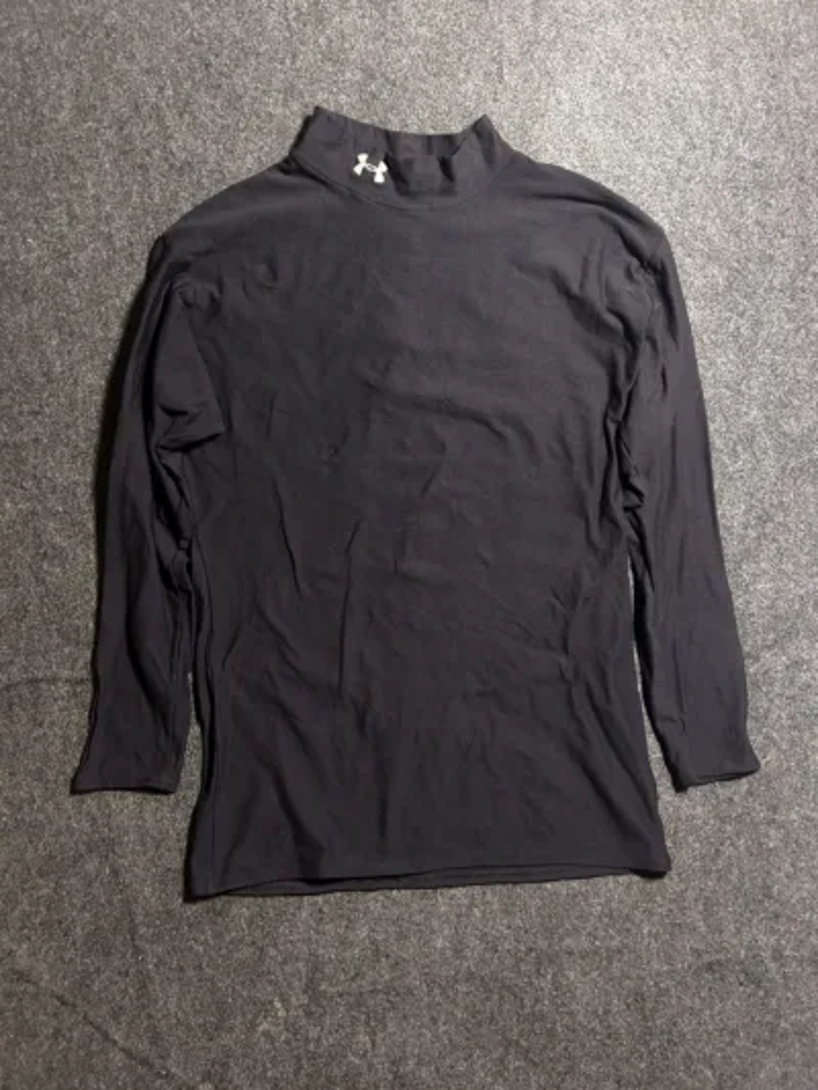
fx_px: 819
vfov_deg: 67.3
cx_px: 409
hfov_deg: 53.1
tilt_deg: -68.3
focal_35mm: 26
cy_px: 545
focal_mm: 5.7
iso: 400
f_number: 1.5
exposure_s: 1/33
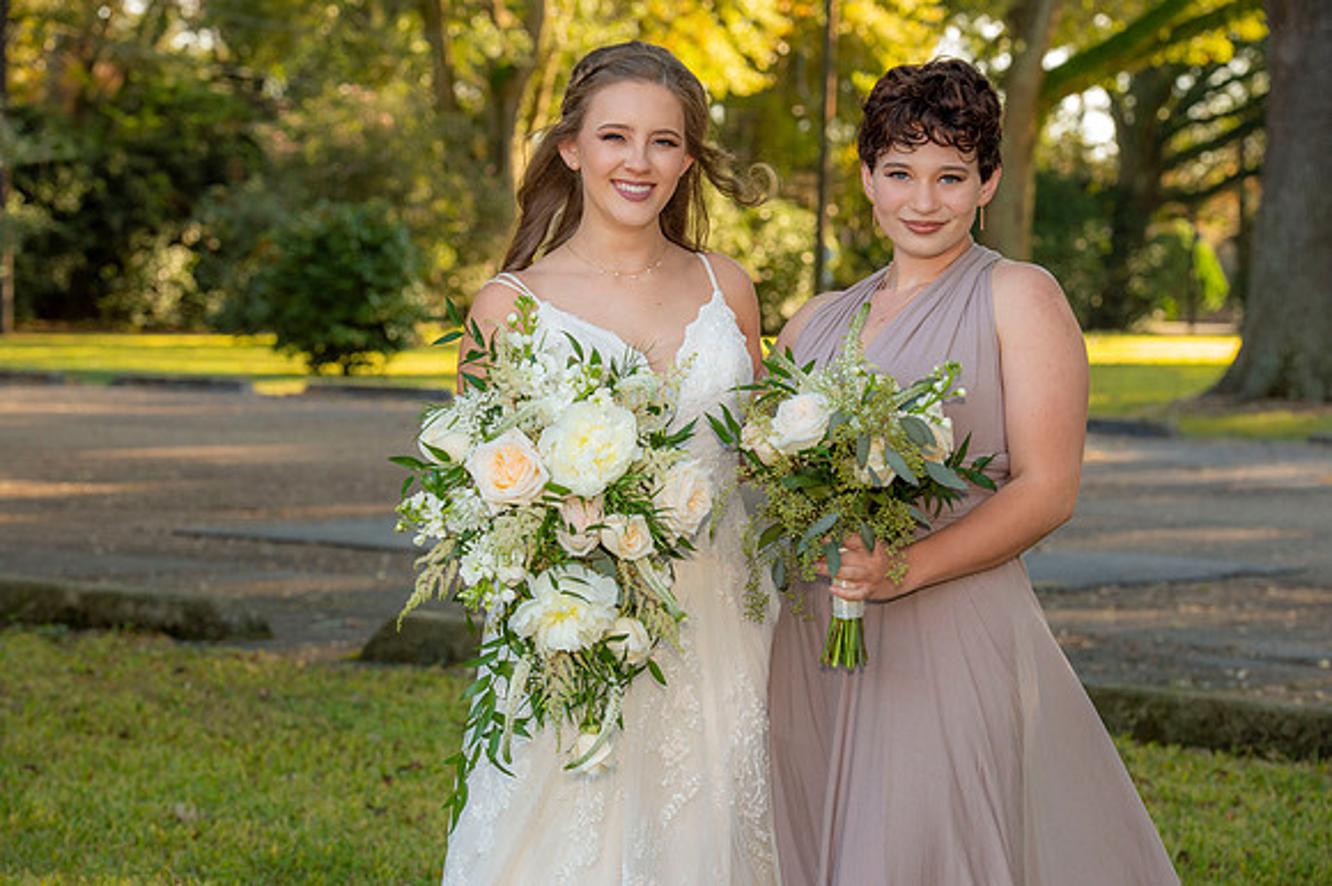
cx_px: 666
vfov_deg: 13.4
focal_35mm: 102
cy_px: 443
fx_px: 3772
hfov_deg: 20.0
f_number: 6.3
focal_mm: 102
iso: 1250
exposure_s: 1/400
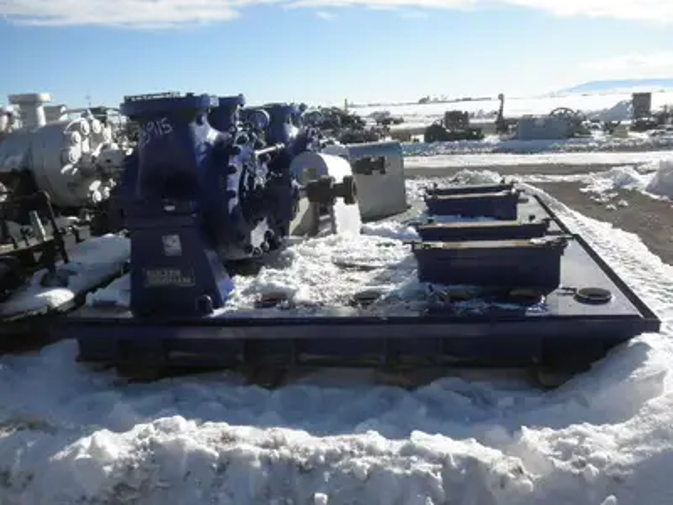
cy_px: 252
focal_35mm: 28
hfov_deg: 63.4
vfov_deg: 49.7
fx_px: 544
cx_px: 336
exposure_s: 1/160
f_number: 8.5
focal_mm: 5
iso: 64
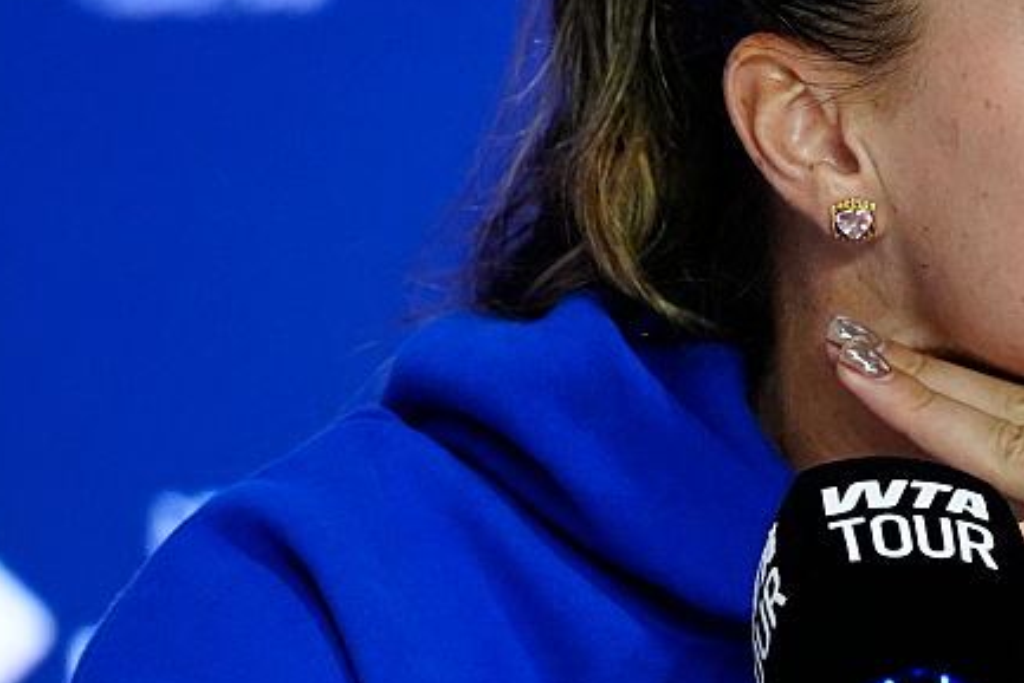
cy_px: 297
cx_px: 989
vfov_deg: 1.0
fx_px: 40402
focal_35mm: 1420
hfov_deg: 1.5
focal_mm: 400
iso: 3200
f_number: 4.5
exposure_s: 1/200
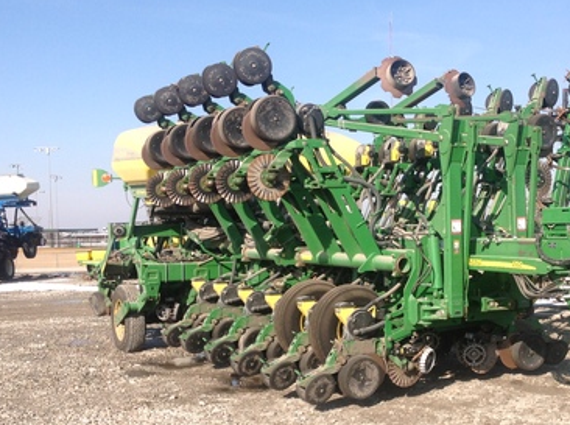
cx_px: 382
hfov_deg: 36.5
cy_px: 277
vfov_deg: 27.8
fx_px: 855
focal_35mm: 52
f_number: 2.4
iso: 50
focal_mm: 4.28
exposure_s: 1/1592
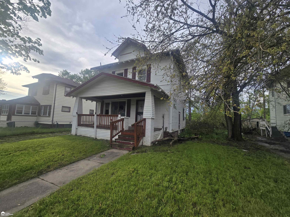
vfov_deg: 89.9
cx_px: 145
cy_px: 108
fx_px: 109
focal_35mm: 13
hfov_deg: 106.2
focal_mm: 2.2
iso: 50
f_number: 2.2
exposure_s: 1/1022
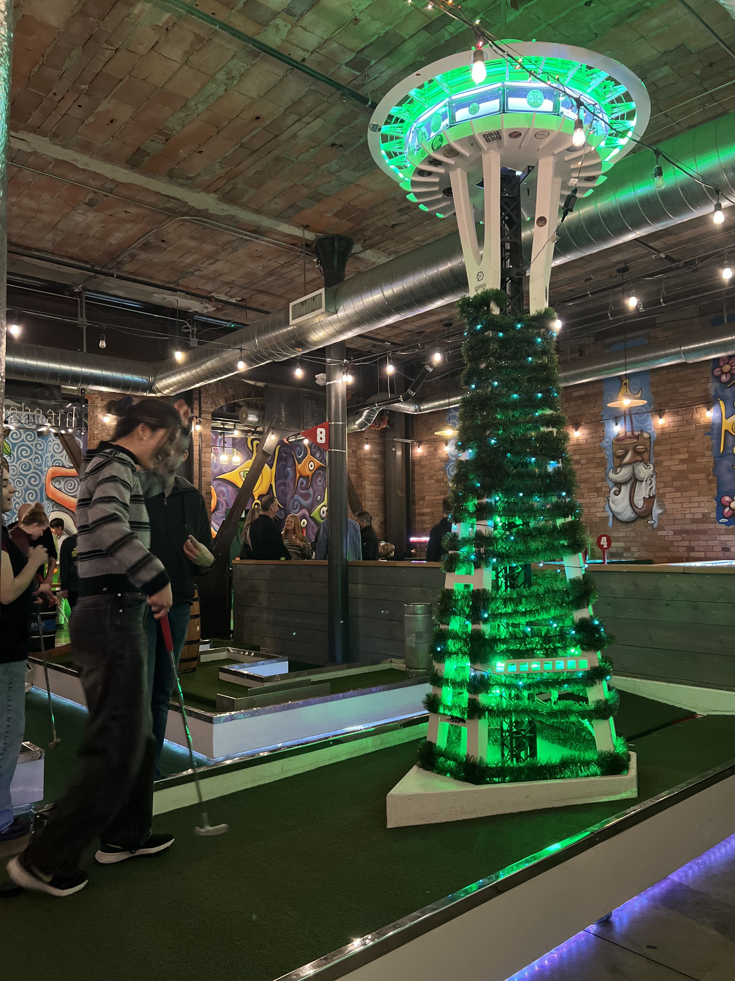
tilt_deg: +5.0
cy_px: 490
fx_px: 736
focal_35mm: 26
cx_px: 368
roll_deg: +1.2
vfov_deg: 67.3
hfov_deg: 53.1
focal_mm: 5.7
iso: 400
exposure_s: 1/40
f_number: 1.5
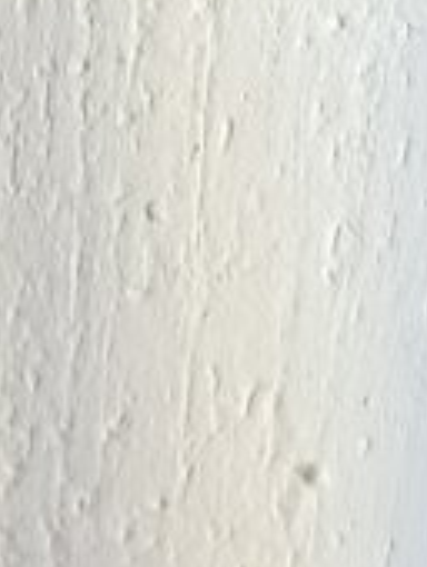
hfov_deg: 8.3
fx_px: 2773
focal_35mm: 169
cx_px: -480
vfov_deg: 8.6
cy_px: 1971
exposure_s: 1/50
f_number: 1.8
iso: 50
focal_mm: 5.23
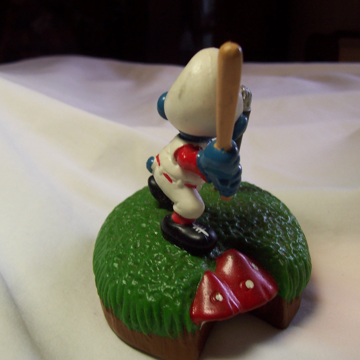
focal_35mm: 44
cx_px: 188
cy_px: 179
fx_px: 518
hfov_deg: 38.3
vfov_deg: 38.3
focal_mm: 5.6
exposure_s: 1/60
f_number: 2.8
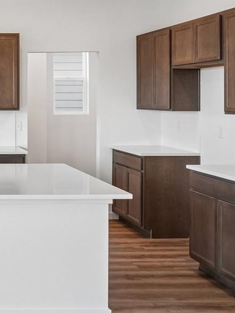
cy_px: 104
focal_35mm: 52
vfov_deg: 36.2
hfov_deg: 24.2
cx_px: -76
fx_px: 474
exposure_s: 1/60
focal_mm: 13
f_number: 8
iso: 400
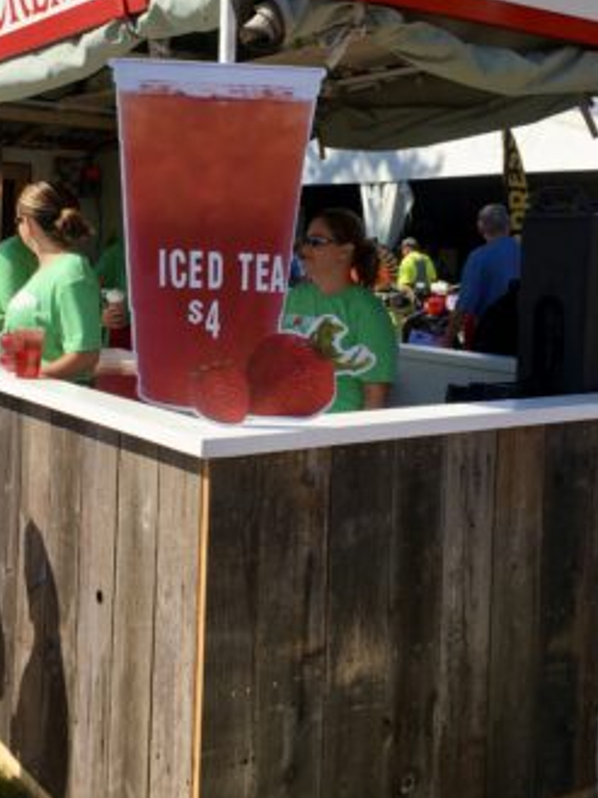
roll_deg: -1.9
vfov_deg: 42.7
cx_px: 166
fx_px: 1015
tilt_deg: -3.0
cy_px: 300
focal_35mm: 44
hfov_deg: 32.3
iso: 25
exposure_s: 1/1399
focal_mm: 4.15
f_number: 2.2
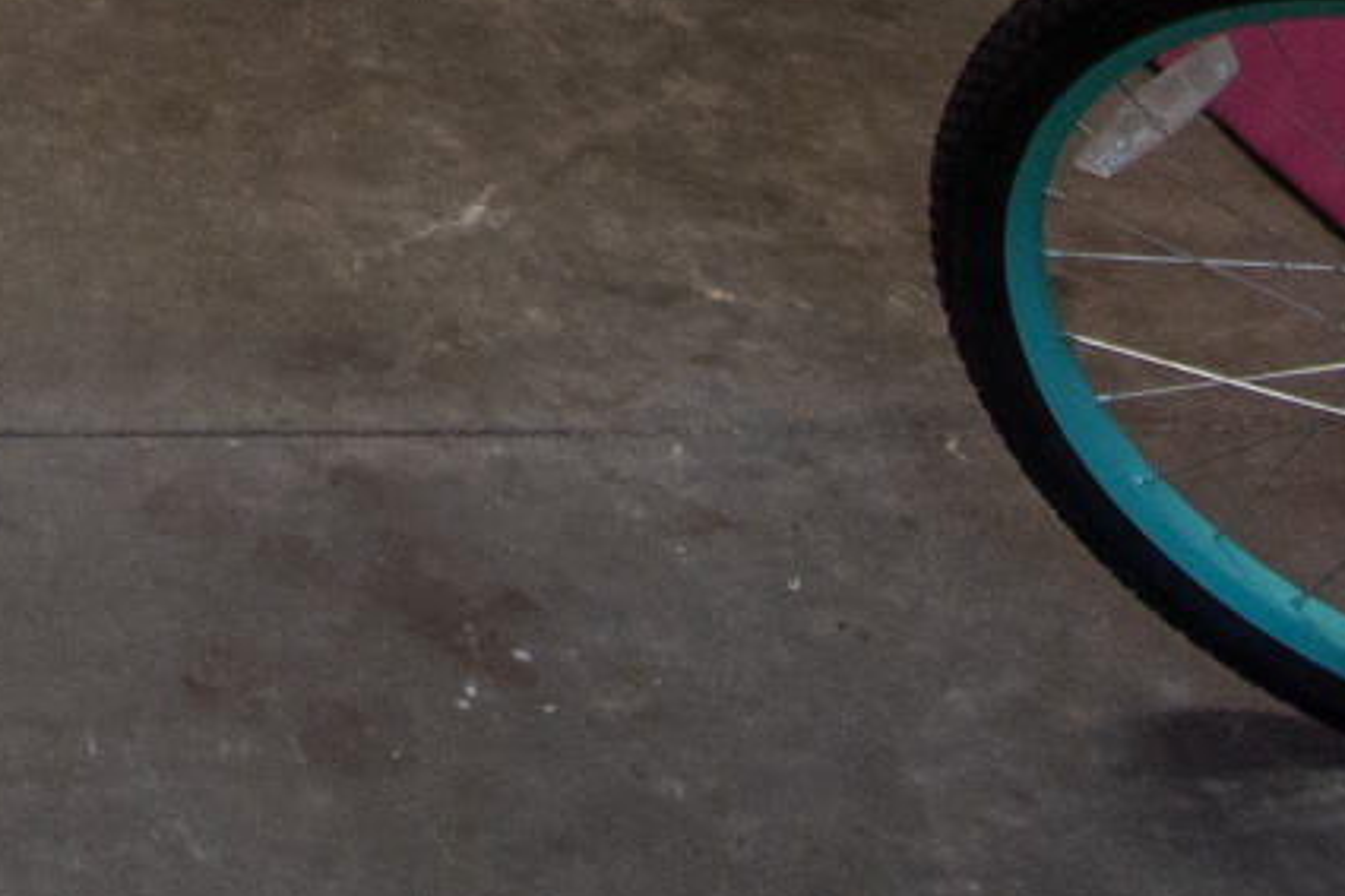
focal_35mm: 106
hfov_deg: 17.5
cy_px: -1593
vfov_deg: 10.2
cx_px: -617
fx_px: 3959
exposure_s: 1/20
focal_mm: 10
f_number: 4.5
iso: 200
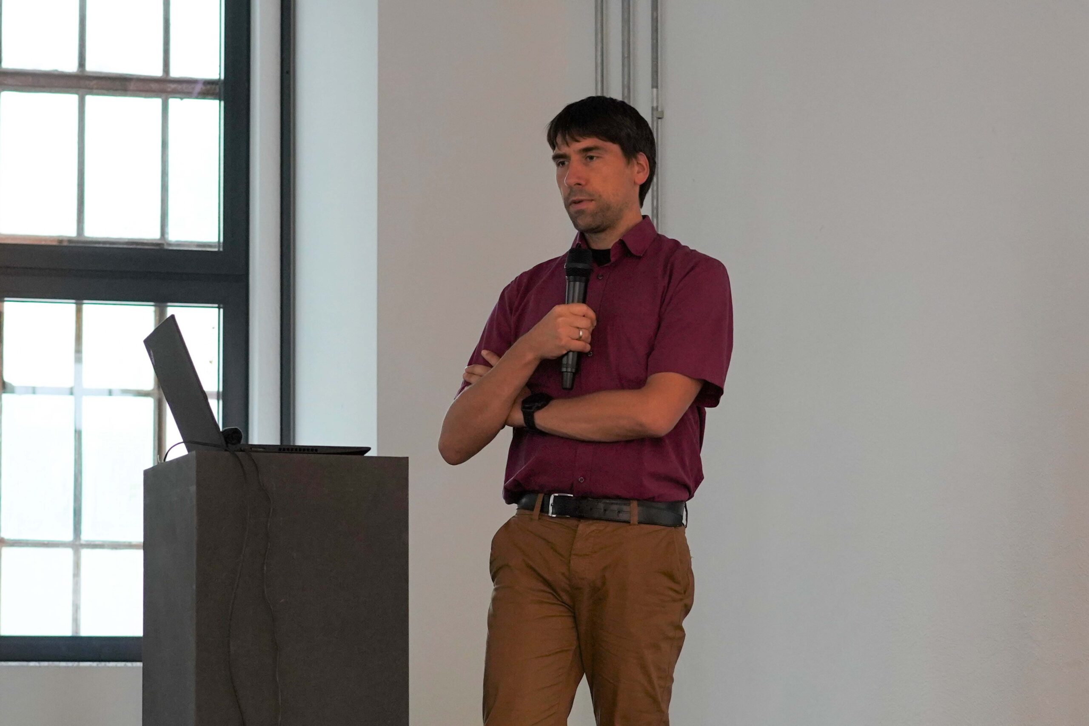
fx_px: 1664
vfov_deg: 24.6
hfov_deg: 36.2
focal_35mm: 55
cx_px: 544
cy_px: 363
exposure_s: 1/160
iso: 1600
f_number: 4
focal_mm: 55
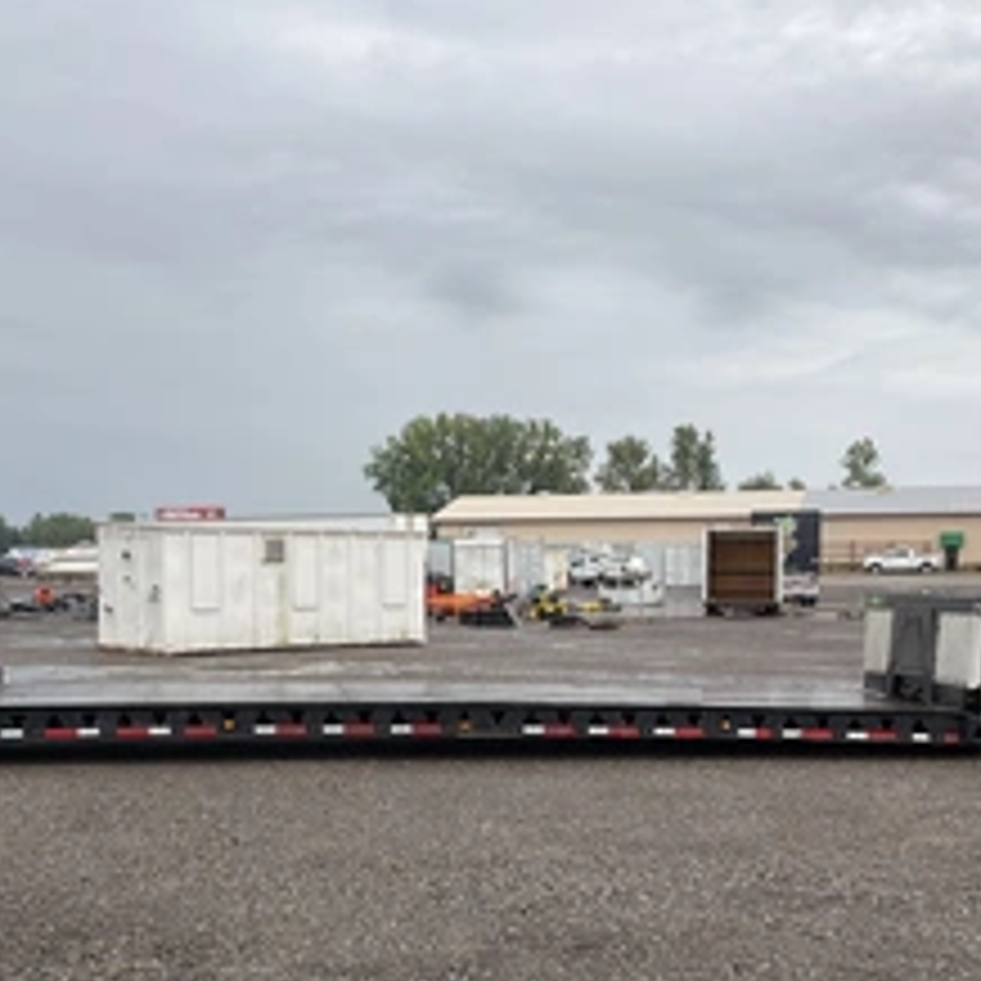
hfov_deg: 36.0
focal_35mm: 47
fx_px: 1507
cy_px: 666
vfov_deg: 35.7
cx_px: 450
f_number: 1.8
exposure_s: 1/397
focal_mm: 3
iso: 25
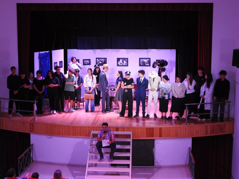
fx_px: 449
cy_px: 90
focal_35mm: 65
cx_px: 120
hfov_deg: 29.8
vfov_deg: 22.6
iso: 400
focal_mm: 11.6
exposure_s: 1/15
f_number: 4.2
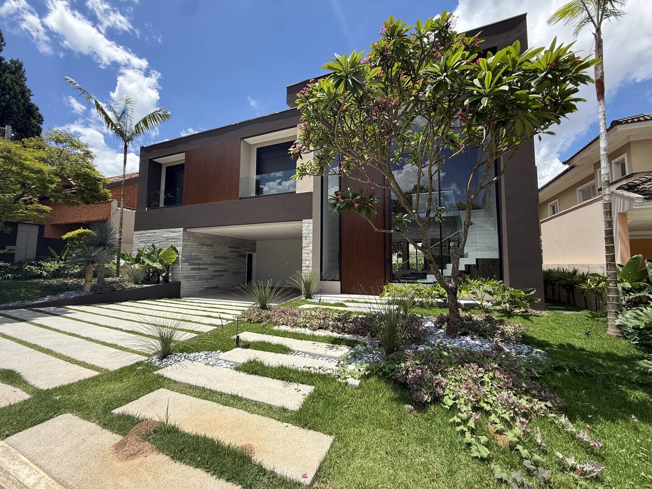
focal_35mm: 14
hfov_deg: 102.1
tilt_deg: +5.2
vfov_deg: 85.7
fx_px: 264
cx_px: 326
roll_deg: -0.8
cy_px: 244
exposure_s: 1/1050
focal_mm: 2.22
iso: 50
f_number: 2.2
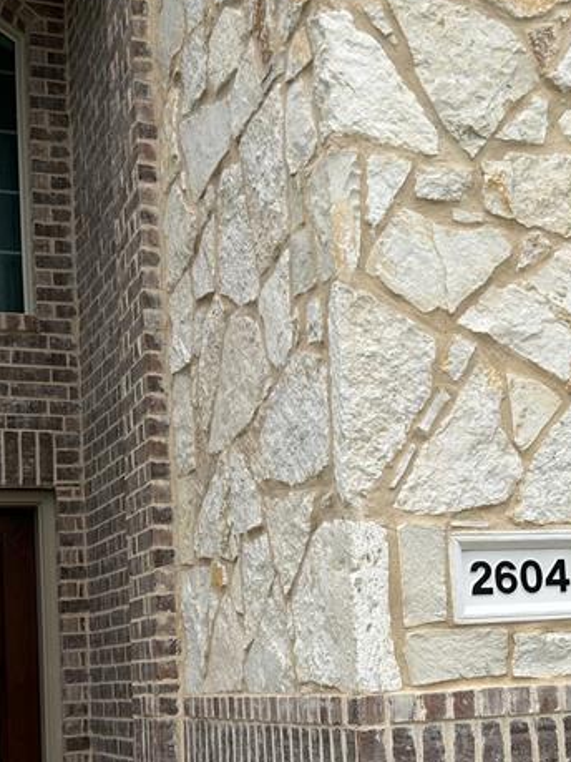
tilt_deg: +7.7
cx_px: 408
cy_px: 533
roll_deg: +3.6
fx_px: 1276
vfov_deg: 32.8
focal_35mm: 58
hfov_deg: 25.0
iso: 50
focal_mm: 5.7
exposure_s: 1/1972
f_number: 1.5
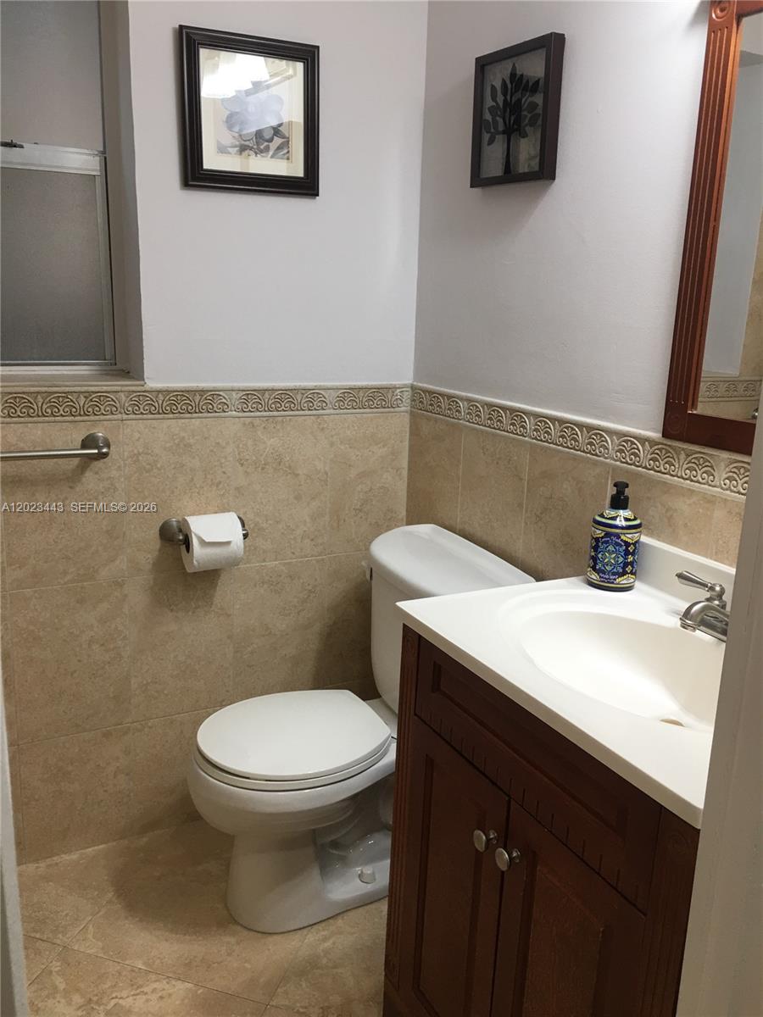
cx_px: 382
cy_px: 508
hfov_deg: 48.2
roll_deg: -0.9
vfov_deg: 61.7
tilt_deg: -12.4
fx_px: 852
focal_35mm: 29
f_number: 2.2
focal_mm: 4.15
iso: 32
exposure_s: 1/30
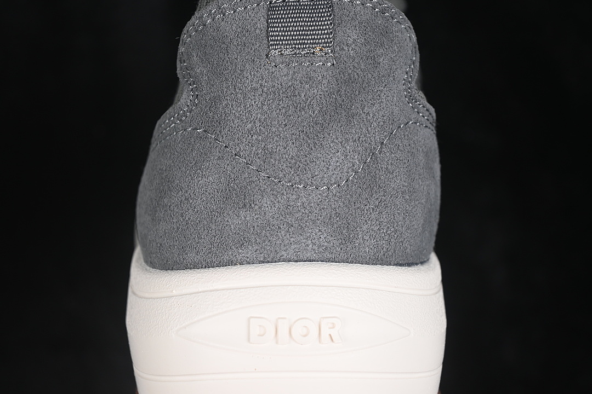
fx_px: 1233
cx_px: 296
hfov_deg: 27.0
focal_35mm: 75
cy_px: 197
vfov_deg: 18.2
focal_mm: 50
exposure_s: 1/60
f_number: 6.3
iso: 160
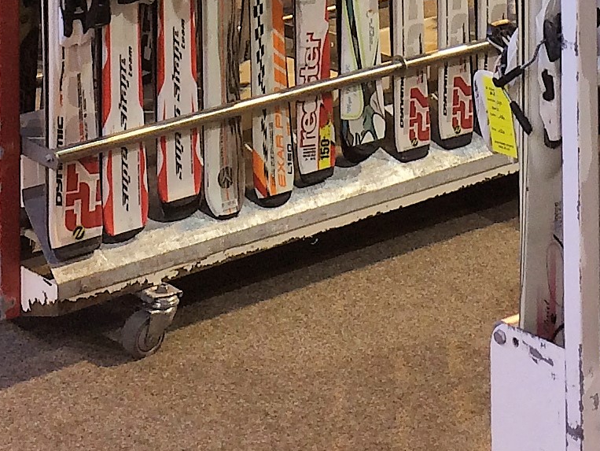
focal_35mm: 124
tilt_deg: -5.3
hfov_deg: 15.9
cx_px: 340
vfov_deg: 11.1
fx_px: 2150
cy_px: -390
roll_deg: +0.0
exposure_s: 1/33
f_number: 2.2
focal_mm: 4.15
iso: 64
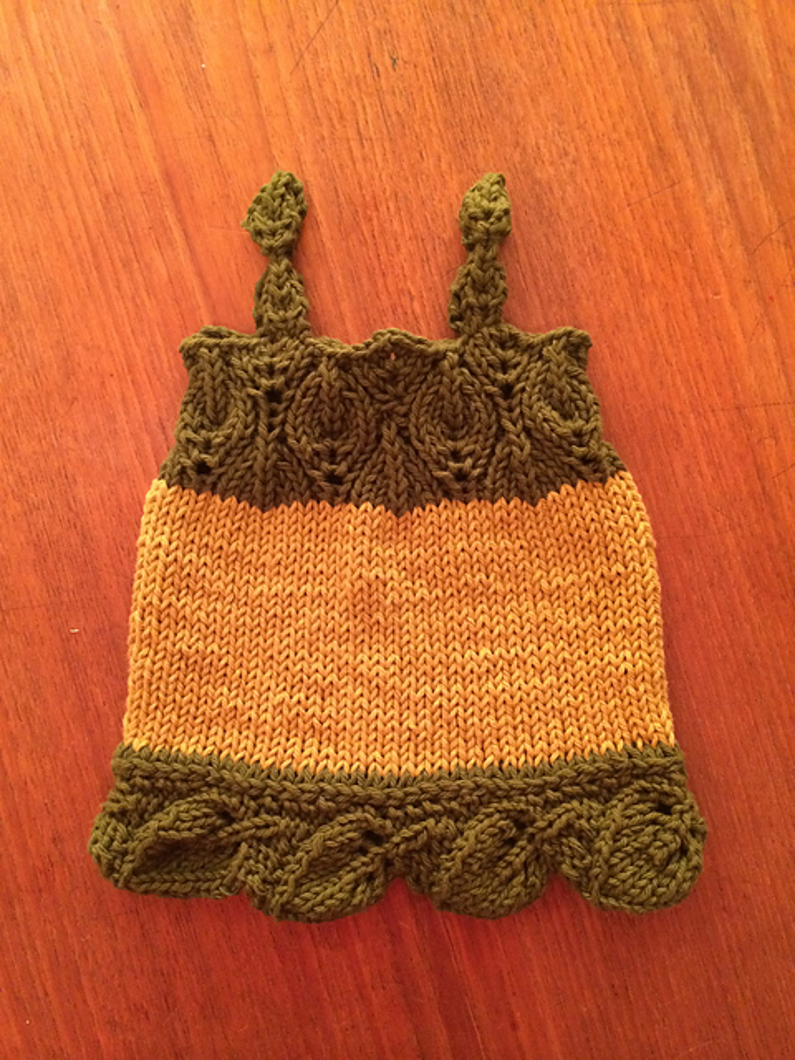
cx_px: 398
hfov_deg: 46.8
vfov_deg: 60.0
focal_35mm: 30
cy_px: 530
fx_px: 919
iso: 320
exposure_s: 1/20
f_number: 2.2
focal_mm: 4.12
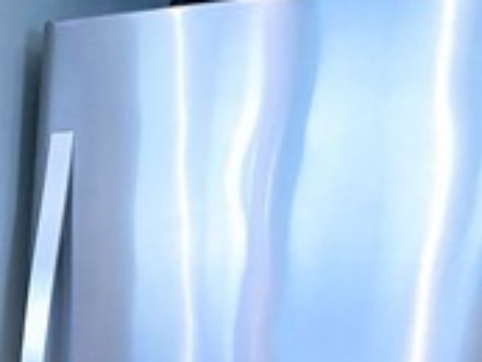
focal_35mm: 77
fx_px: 1073
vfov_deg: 18.3
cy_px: 420
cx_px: -454
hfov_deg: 18.2
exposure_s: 1/120
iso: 320
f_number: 1.9
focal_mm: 2.2
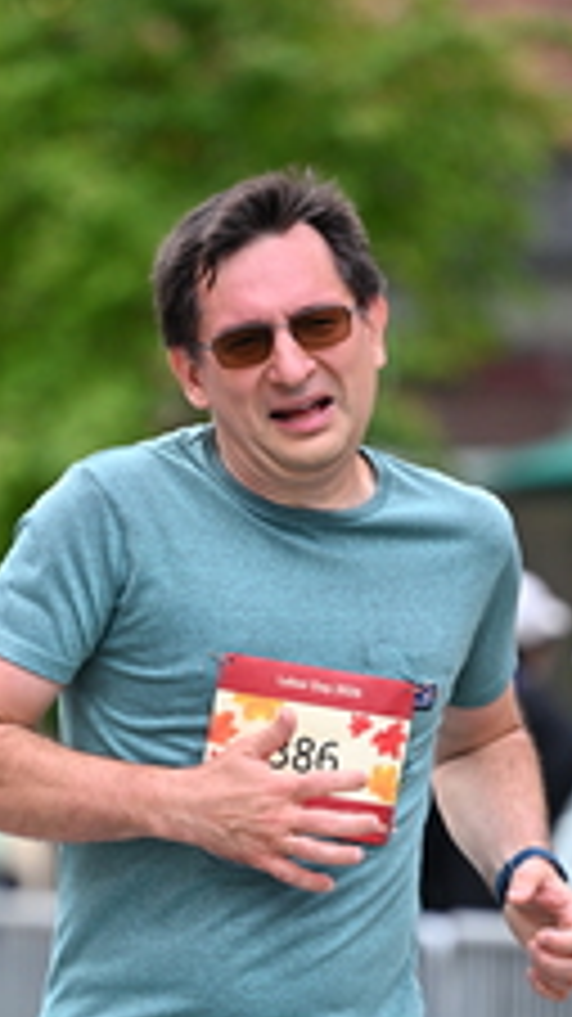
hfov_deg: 2.9
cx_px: 196
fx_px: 11333
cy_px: 819
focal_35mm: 420
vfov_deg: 5.1
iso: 640
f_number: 2.8
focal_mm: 165
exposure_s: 1/2000
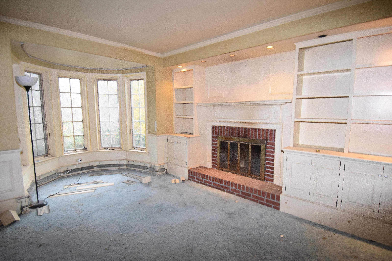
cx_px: 196
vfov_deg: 67.4
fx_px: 196
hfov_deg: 90.0
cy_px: 130
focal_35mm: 18
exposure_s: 1/60
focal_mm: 12
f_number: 4
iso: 1250
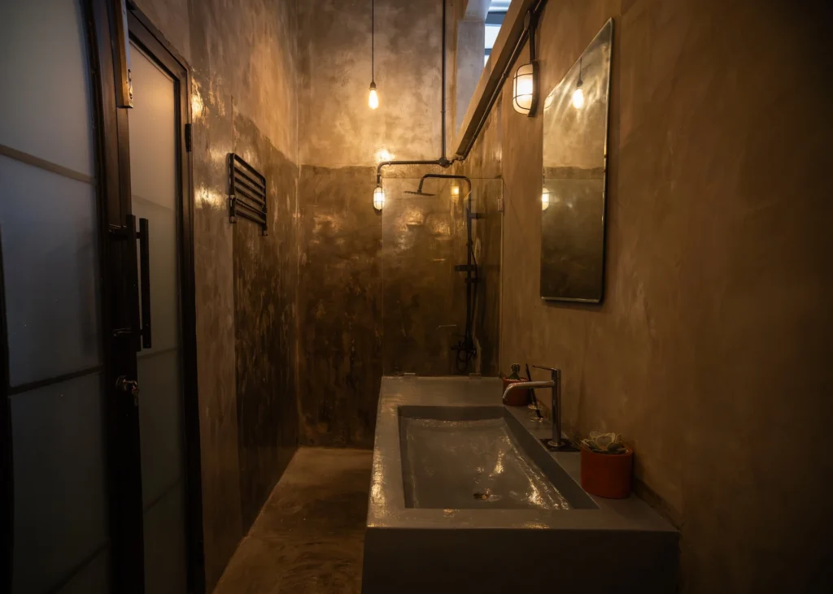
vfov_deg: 70.1
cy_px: 322
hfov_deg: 88.9
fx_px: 423
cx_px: 382
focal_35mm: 18
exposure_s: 1/40
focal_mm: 15
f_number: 5.6
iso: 2500
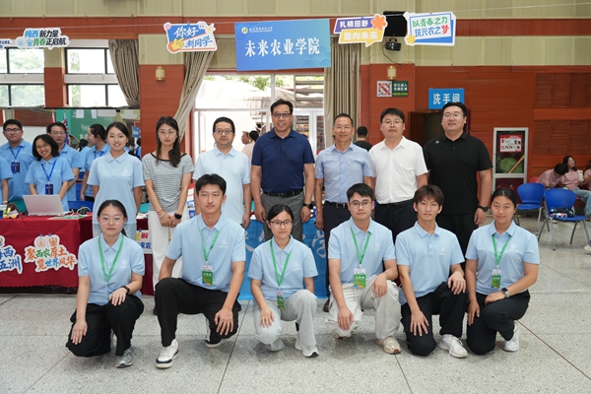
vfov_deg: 40.0
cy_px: 197
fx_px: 542
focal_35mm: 33
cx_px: 296
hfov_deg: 57.2
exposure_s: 1/60
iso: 800
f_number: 4
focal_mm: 33
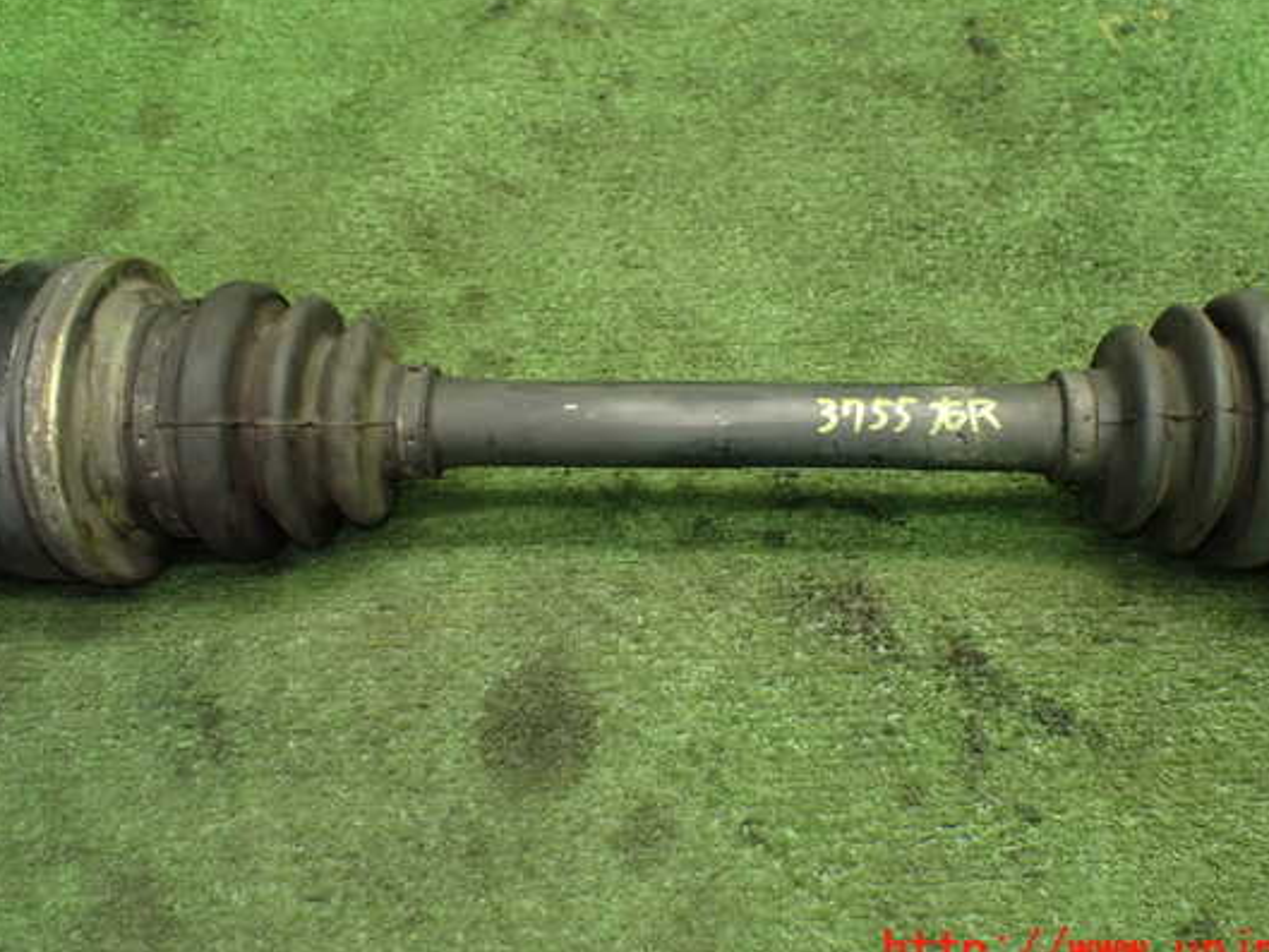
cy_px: 444
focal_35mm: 34
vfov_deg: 41.8
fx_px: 1247
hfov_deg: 53.8
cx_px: 705
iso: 800
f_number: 2.3
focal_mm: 5.4
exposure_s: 1/80
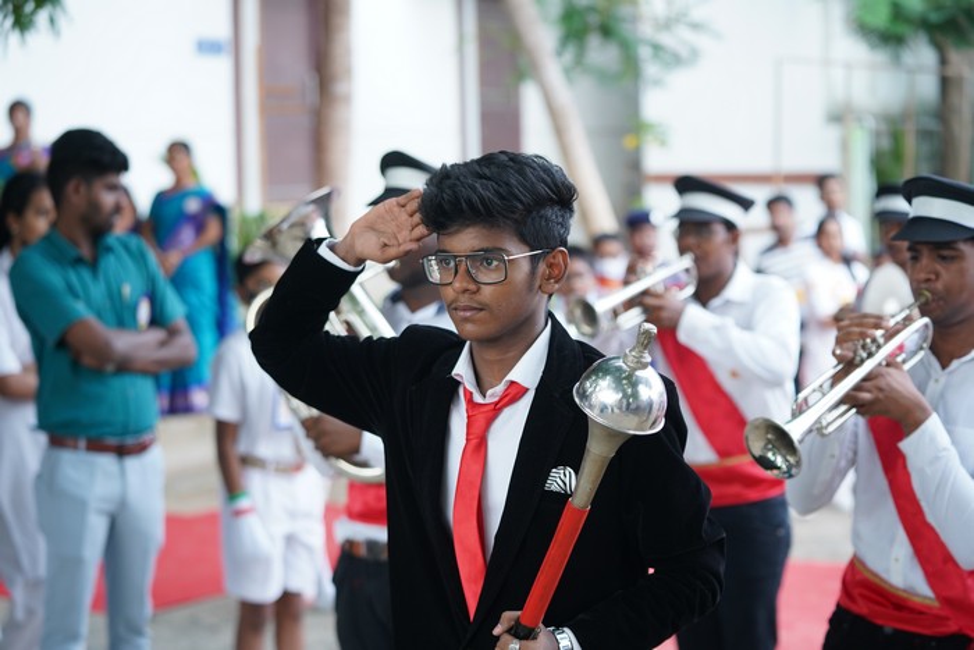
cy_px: 325
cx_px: 487
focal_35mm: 70
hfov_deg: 28.8
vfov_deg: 19.5
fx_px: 1894
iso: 1000
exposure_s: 1/320
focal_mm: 70
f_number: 3.2
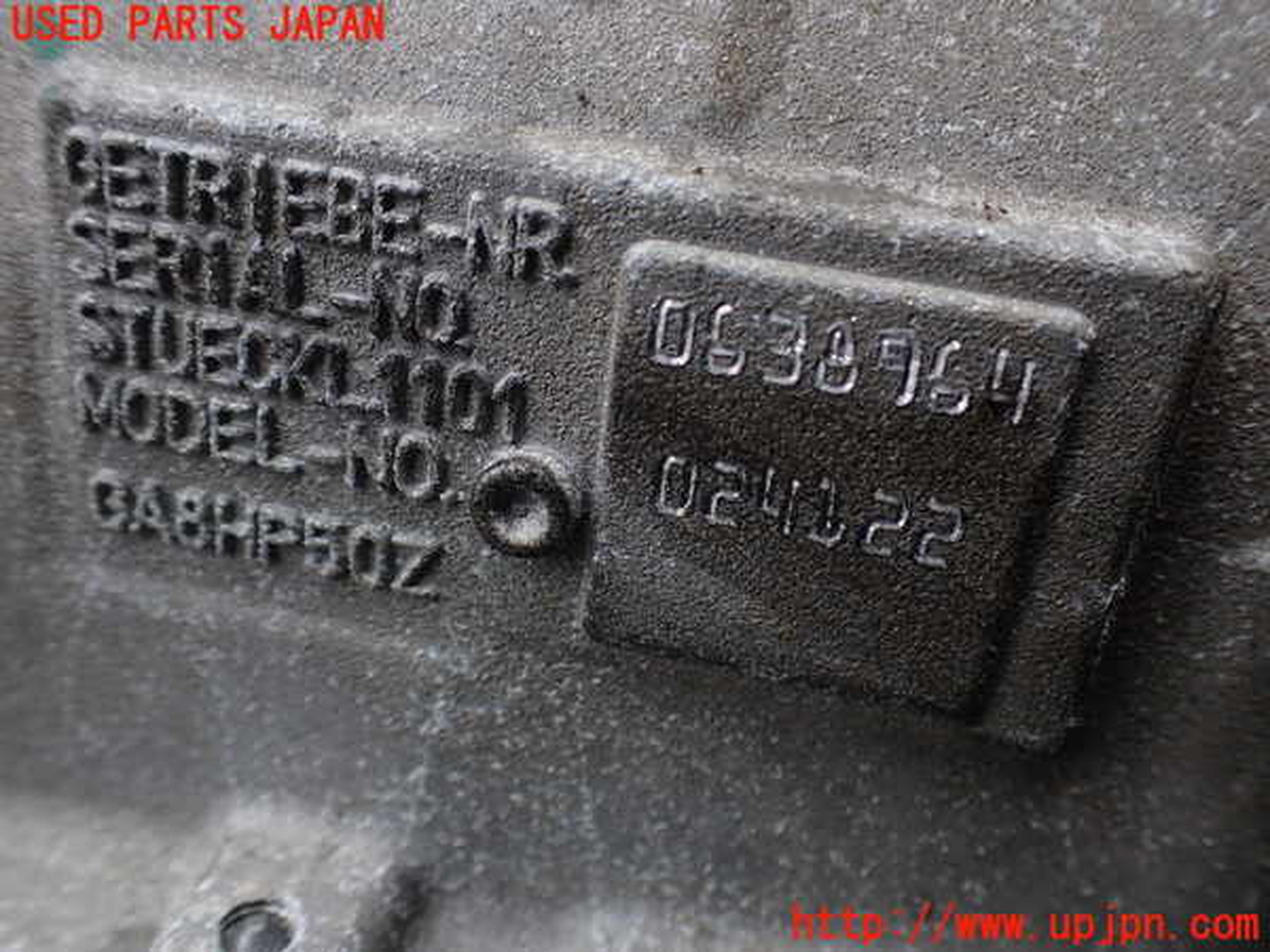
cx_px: 635
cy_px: 476
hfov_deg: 60.0
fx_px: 1101
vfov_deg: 46.8
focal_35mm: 30
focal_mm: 5.4
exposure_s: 1/200
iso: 100
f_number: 2.3
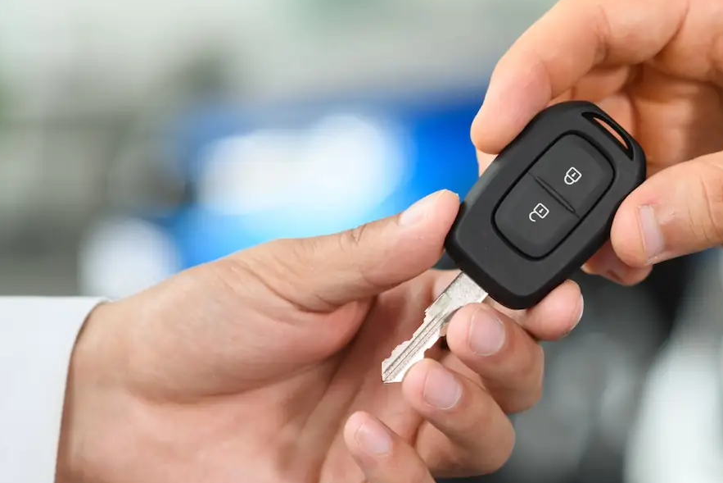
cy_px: 283
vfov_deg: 8.9
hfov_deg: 13.3
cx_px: 590
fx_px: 3093
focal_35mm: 154
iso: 320
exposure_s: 1/100
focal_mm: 85
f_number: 3.5
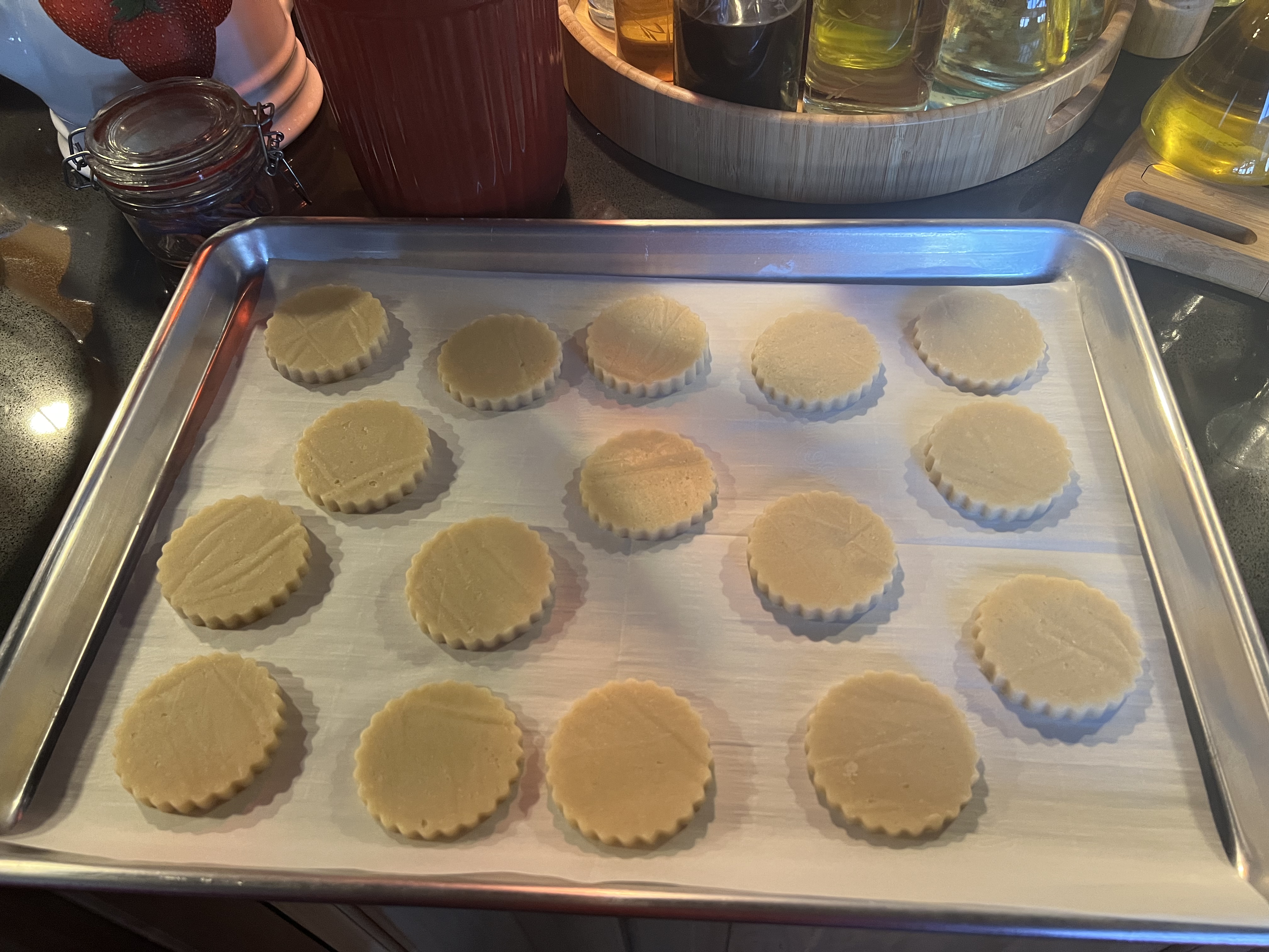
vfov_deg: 53.1
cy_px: 476
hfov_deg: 67.3
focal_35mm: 26
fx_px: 953
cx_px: 634
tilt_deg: -53.5
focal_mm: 5.7
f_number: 1.5
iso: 320
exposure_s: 1/49
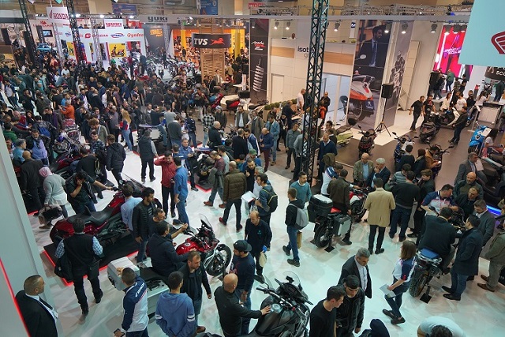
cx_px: 252
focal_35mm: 23
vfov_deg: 55.1
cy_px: 168
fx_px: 323
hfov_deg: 76.1
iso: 640
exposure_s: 1/100
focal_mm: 23
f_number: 4
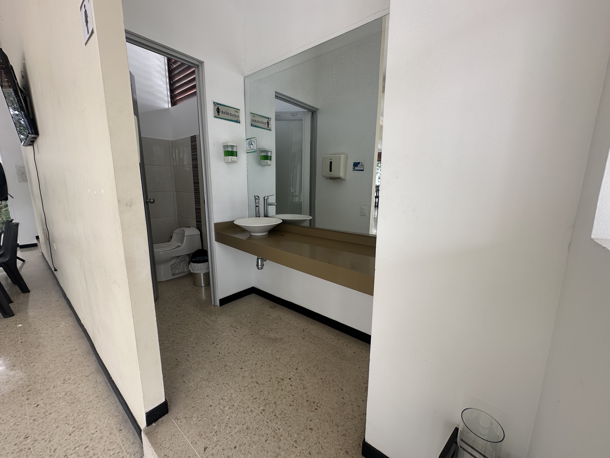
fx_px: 247
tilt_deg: -10.2
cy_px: 229
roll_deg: -0.3
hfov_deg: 102.1
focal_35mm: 14
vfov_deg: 85.7
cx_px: 305
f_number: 2.2
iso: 50
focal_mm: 2.22
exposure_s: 1/99
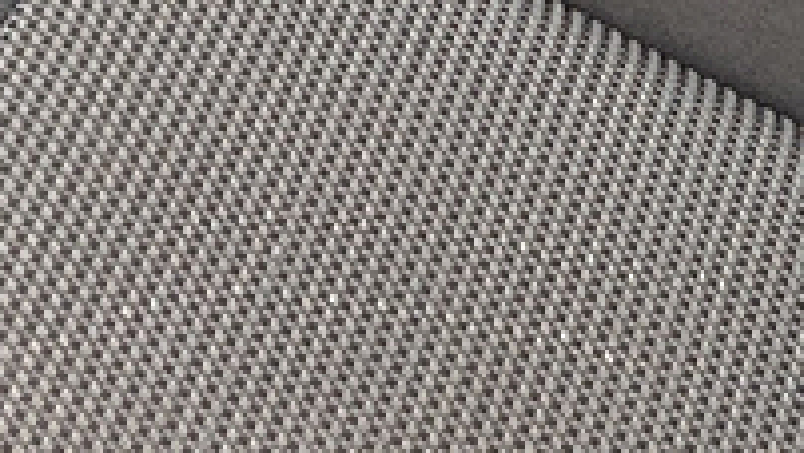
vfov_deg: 5.5
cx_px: 267
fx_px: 4417
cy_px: -999
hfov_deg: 10.4
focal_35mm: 207
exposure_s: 1/137
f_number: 1.68
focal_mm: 6.9
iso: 63
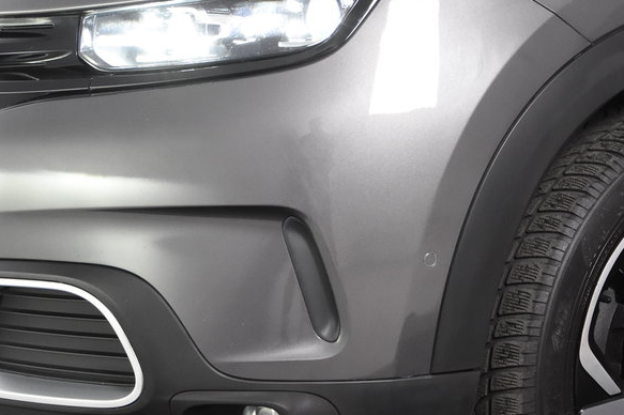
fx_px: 1769
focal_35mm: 102
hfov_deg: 20.0
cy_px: 236
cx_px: 365
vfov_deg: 13.4
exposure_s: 1/80
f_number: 4.5
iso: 1600
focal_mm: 31
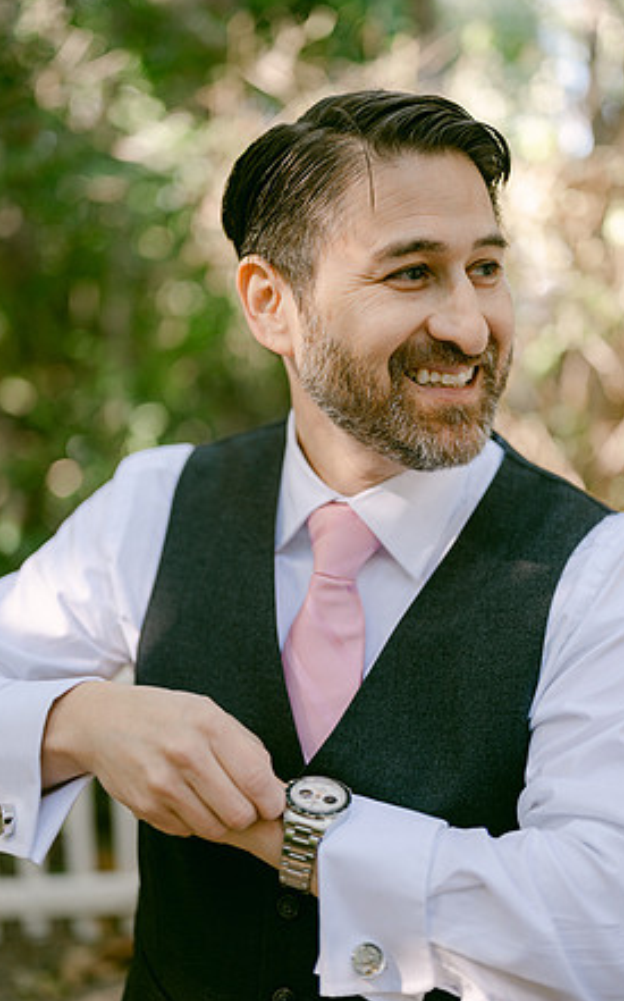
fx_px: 1417
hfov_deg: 24.8
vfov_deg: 38.9
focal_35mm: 52
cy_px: 499
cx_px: 323
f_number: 1.8
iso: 100
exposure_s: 1/160
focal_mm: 50
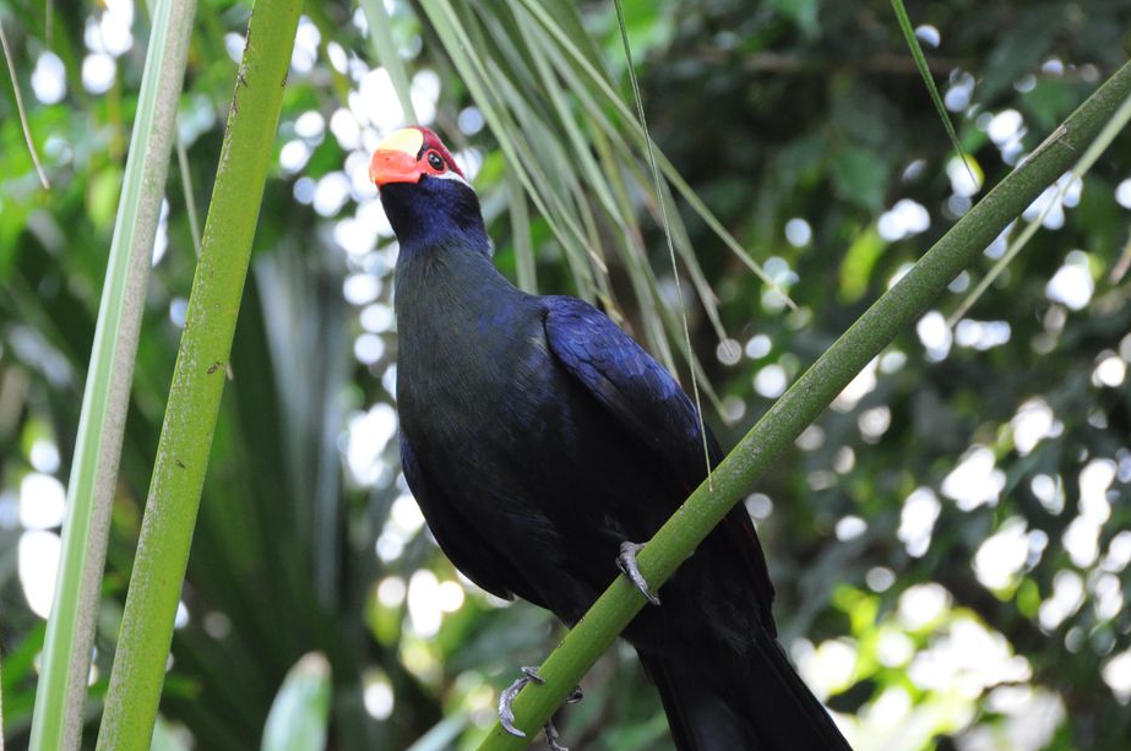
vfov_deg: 4.8
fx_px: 8880
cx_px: 507
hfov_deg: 7.3
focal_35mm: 283
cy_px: 359
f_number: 10
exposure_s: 1/80
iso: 1250
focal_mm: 170
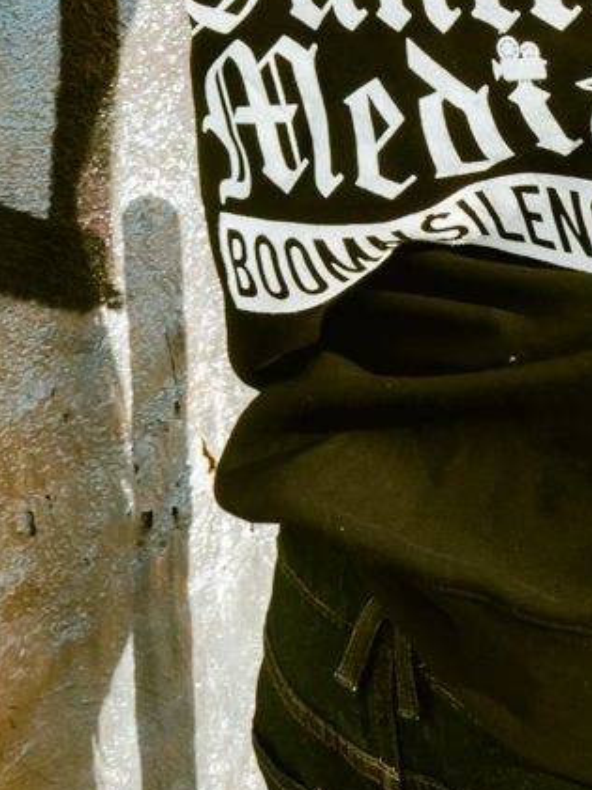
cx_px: 63
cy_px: -207
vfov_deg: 15.4
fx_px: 2782
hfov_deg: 12.1
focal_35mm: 122
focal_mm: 26
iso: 400
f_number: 20
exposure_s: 1/200
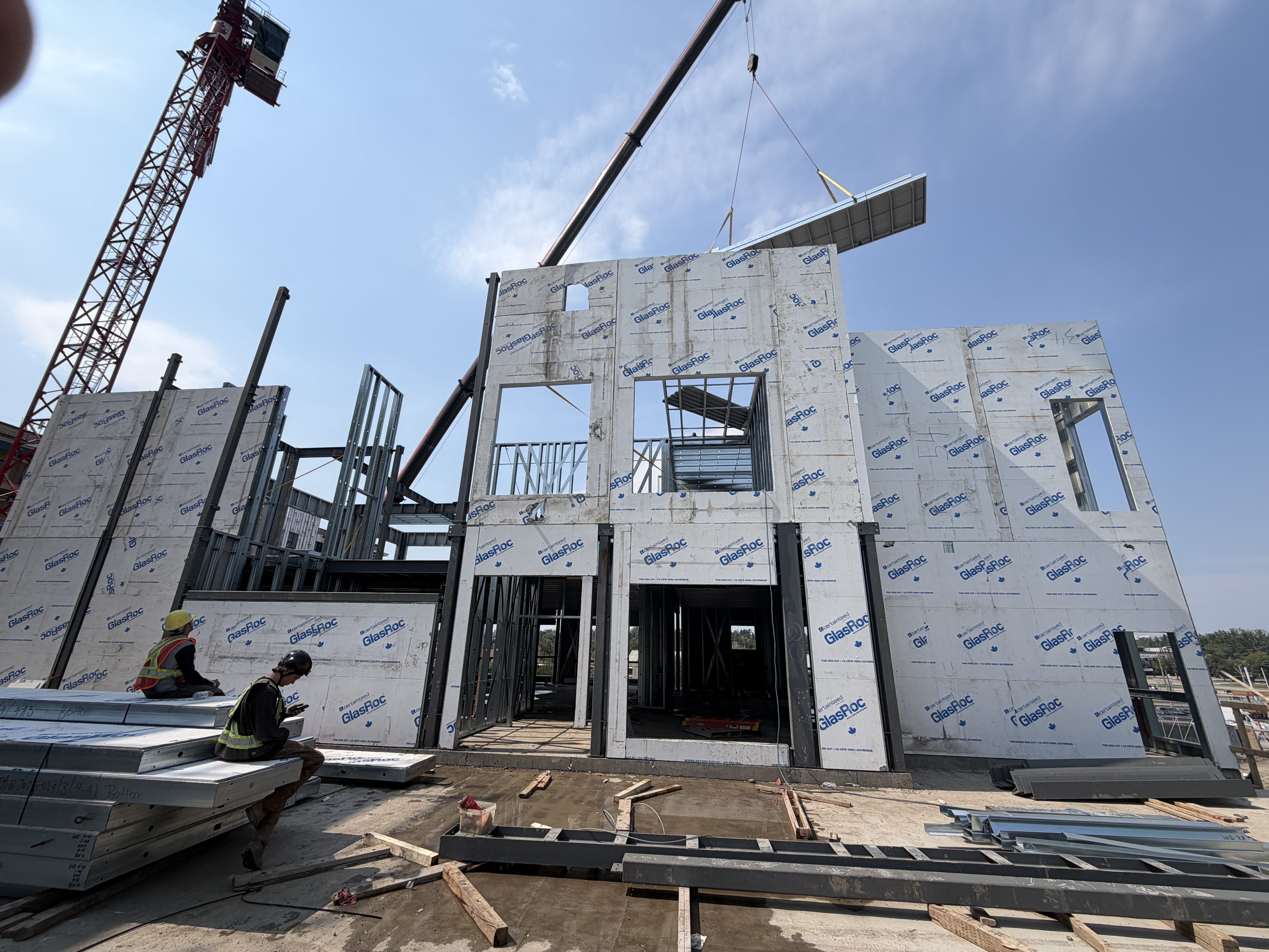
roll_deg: -0.9
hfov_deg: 102.1
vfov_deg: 85.7
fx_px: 513
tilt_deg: +18.9
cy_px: 476
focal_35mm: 14
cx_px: 634
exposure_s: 1/1368
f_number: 2.2
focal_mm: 2.22
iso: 20
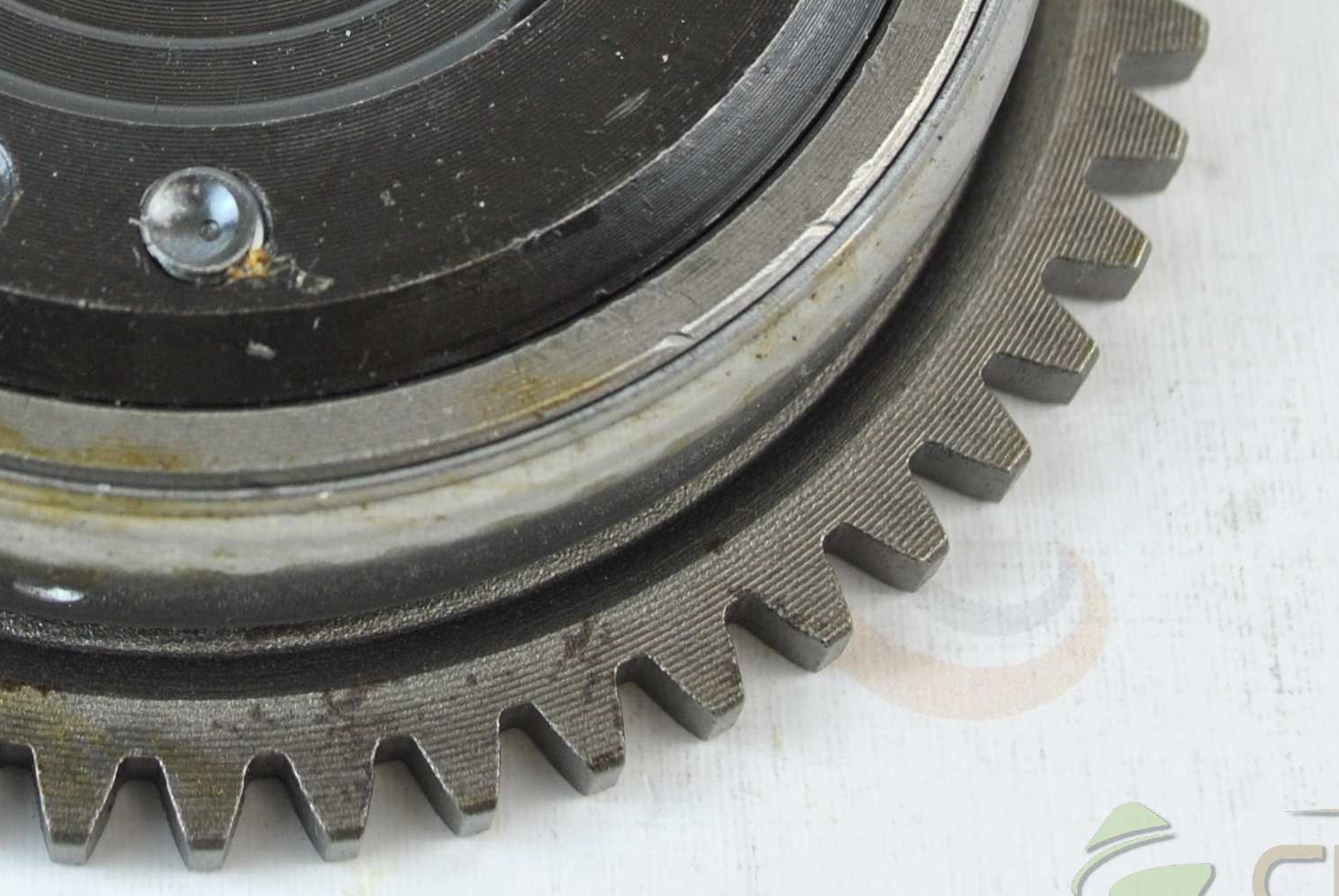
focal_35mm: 114
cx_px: 192
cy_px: -124
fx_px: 4245
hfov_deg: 17.7
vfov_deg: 11.8
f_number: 5
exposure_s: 1/25
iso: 200
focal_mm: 30
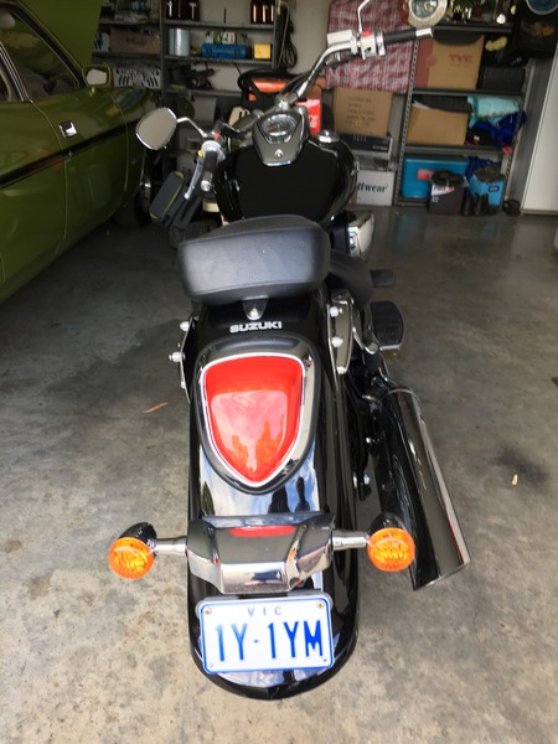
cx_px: 279
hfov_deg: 48.2
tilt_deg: -28.0
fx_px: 623
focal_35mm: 29
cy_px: 372
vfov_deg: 61.7
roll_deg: -3.6
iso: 32
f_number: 2.2
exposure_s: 1/50
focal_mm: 4.15
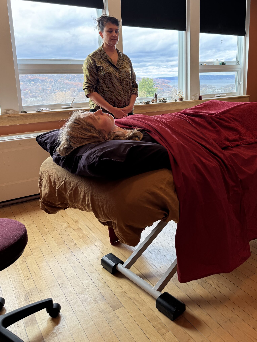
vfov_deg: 59.4
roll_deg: +1.3
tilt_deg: -11.4
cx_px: 159
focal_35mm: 30
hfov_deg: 46.4
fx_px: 297
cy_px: 134
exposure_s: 1/120
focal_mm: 6.76
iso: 64
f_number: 1.78
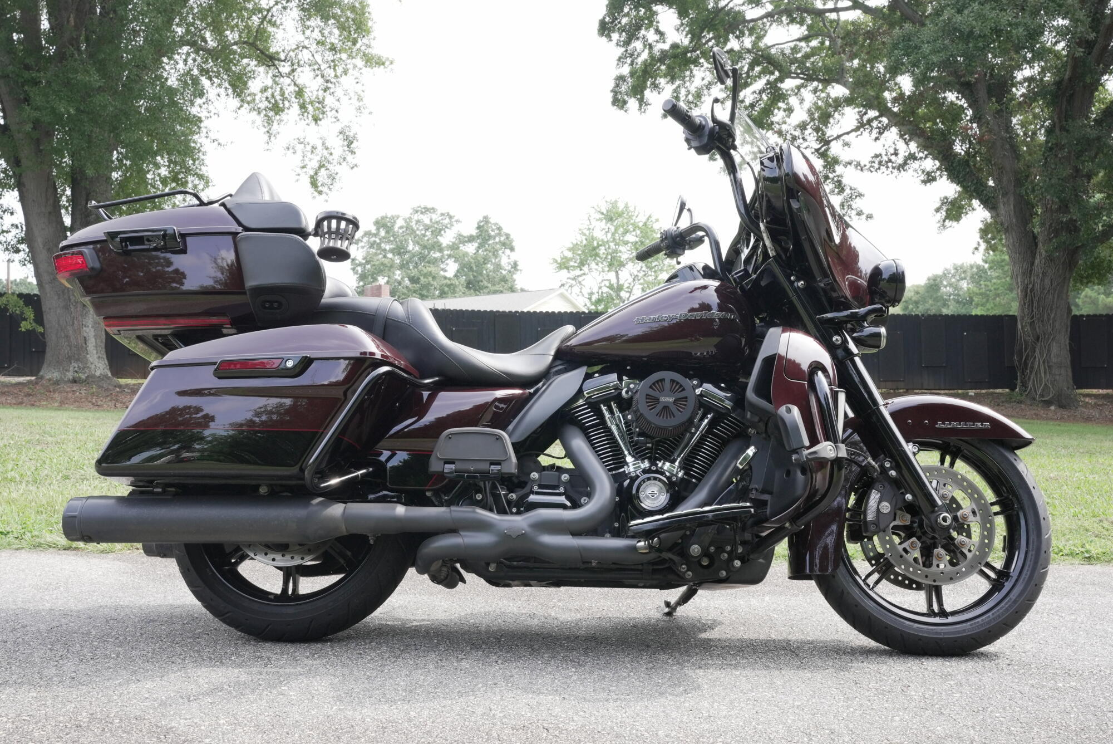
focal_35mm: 34
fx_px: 1064
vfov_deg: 38.5
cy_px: 372
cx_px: 556
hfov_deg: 55.2
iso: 1250
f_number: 11
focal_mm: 34.4
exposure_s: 1/160
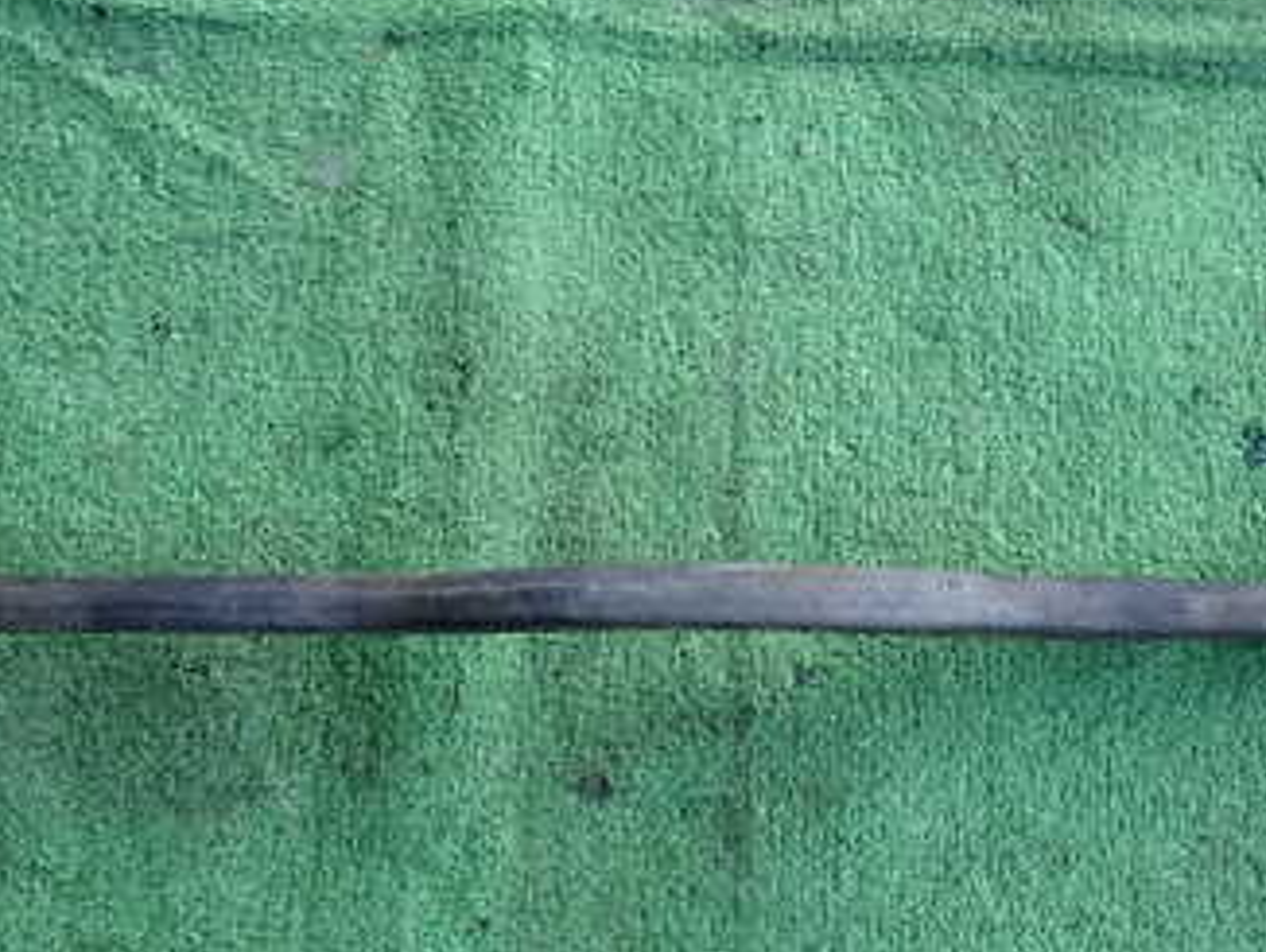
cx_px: 594
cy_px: 501
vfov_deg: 31.6
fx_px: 1684
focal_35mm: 46
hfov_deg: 41.2
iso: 100
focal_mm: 4.5
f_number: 2
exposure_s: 1/200
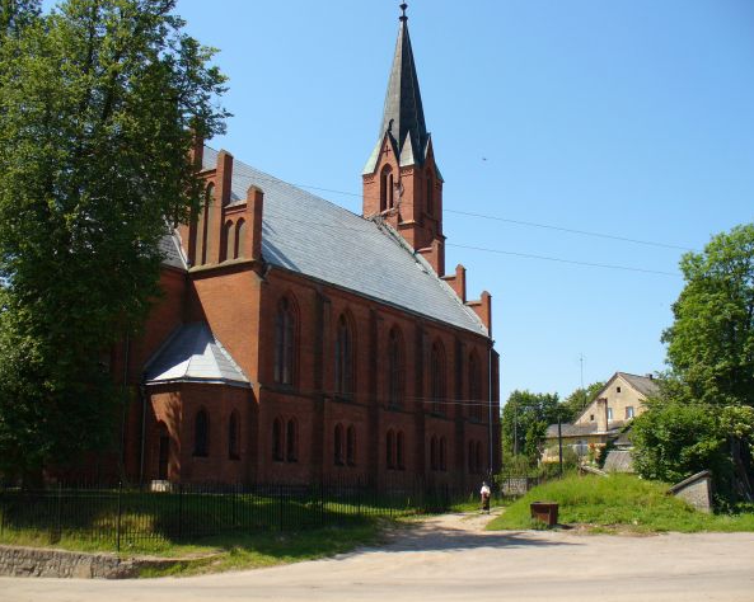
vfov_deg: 38.2
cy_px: 301
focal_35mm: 39
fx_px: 870
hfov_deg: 46.9
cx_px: 384
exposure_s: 1/250
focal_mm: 6.1
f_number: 5.6
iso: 80
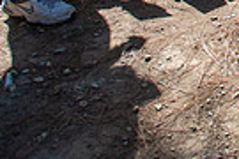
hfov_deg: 20.5
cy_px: -168
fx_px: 485
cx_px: 418
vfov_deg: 14.9
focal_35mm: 73
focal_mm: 17
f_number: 3.5
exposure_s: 1/1000
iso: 160
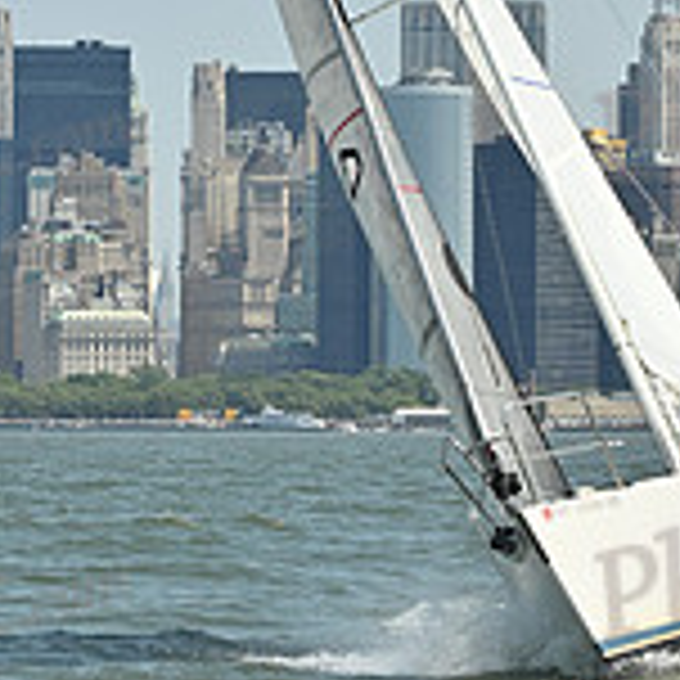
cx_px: 363
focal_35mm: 228
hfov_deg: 7.7
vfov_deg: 7.6
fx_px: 5067
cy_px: -104
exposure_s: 1/1250
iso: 320
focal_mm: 70
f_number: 8
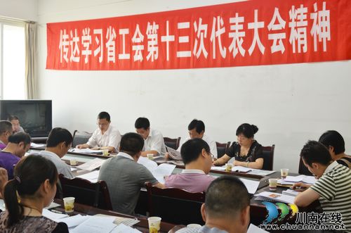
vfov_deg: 31.7
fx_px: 409
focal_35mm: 42
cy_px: 116
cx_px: 176
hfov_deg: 46.5
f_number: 4
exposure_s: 1/60
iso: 500
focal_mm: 28
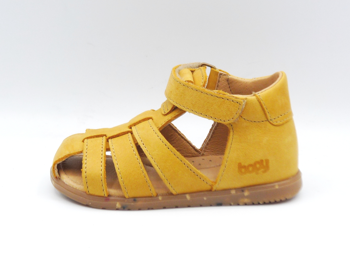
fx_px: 1092
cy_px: 132
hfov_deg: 18.2
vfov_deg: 13.7
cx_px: 175
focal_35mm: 108
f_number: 4
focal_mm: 11.1
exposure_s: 1/200
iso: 100
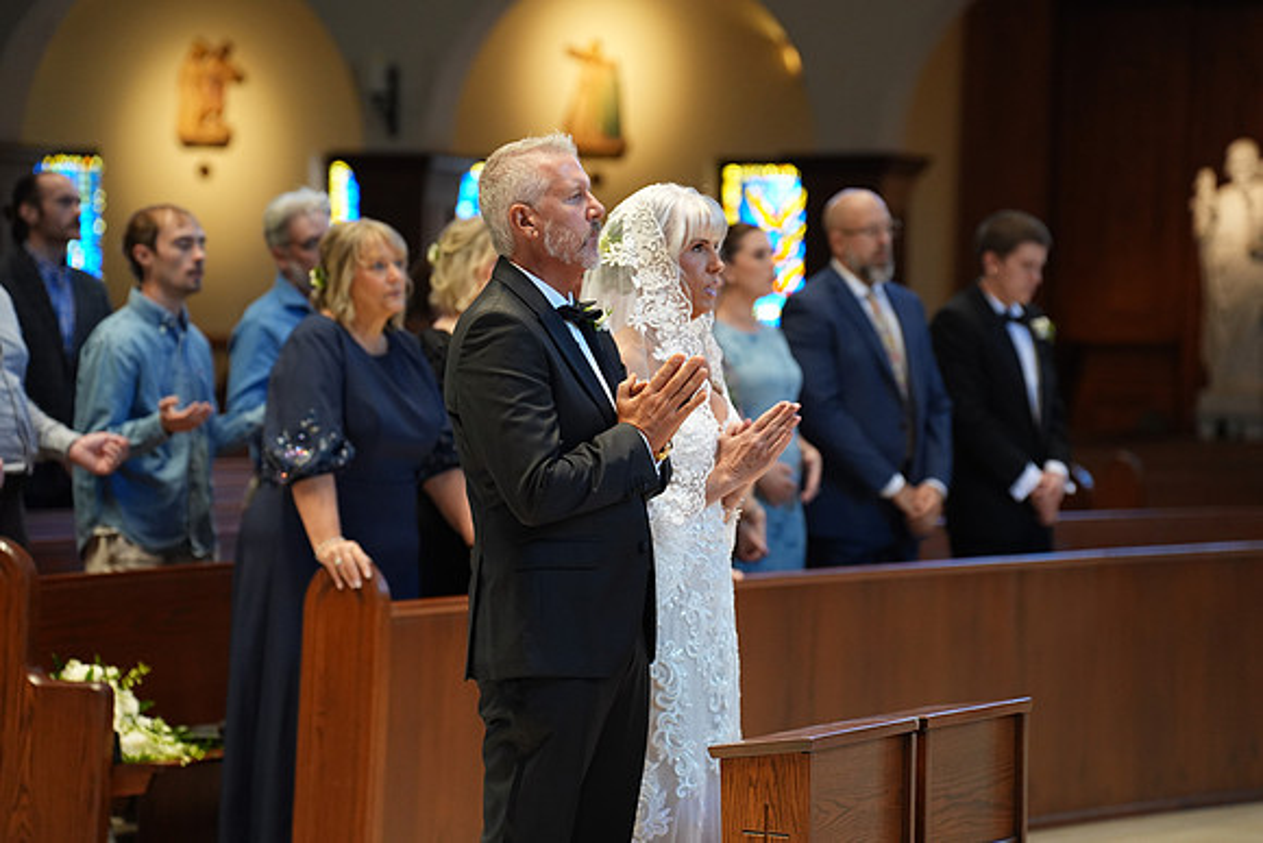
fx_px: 4527
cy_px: 422
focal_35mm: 129
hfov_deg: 15.9
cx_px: 632
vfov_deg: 10.6
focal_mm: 129
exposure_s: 1/100
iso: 2500
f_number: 3.5
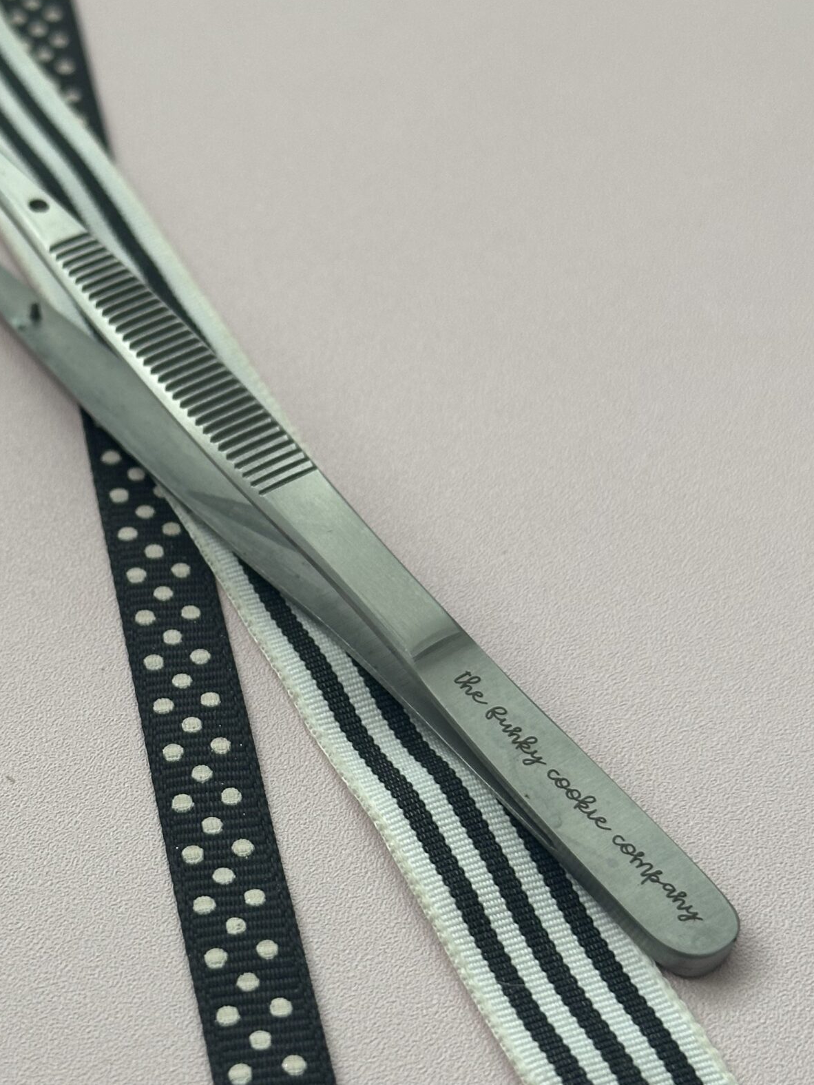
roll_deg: -0.4
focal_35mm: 78
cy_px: 575
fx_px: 2445
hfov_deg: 18.7
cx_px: 171
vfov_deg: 25.0
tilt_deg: -43.5
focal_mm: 6.86
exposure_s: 1/91
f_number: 1.78
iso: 80
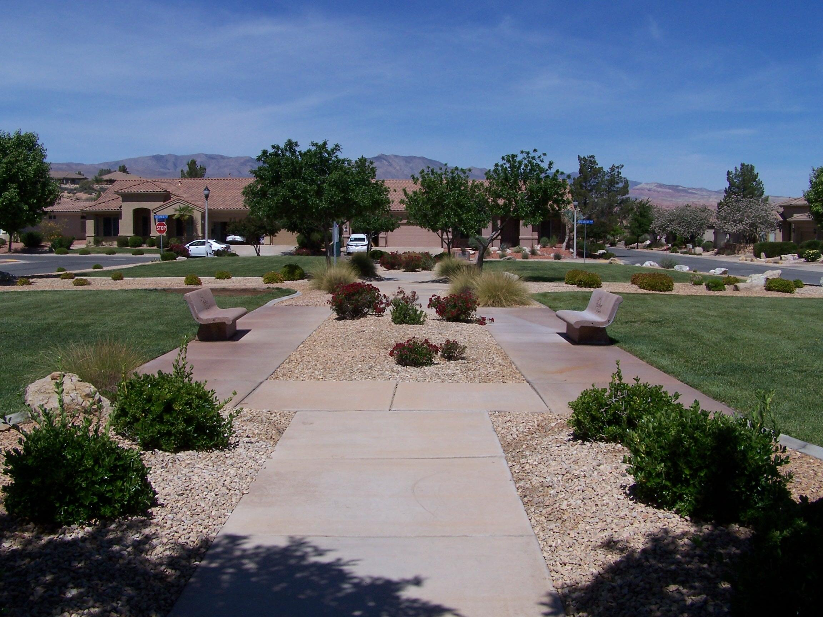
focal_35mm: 38
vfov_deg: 37.7
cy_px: 308
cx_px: 412
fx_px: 903
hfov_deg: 49.0
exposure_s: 1/1000
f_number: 5.6
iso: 80
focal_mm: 6.3
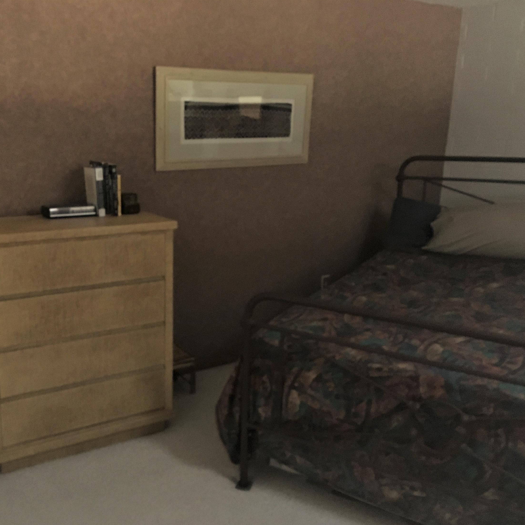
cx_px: 193
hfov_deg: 46.8
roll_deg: -1.1
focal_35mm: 35
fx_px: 601
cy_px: 268
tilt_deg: -13.1
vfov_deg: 47.2
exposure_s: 1/17
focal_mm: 4.15
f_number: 2.2
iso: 640
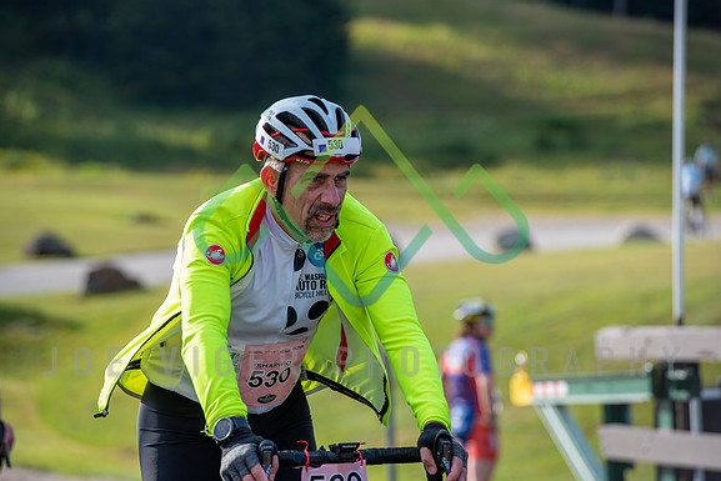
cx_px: 361
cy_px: 240
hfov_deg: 10.2
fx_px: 4026
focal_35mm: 201
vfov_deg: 6.8
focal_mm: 200
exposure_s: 1/800
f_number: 5.6
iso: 250
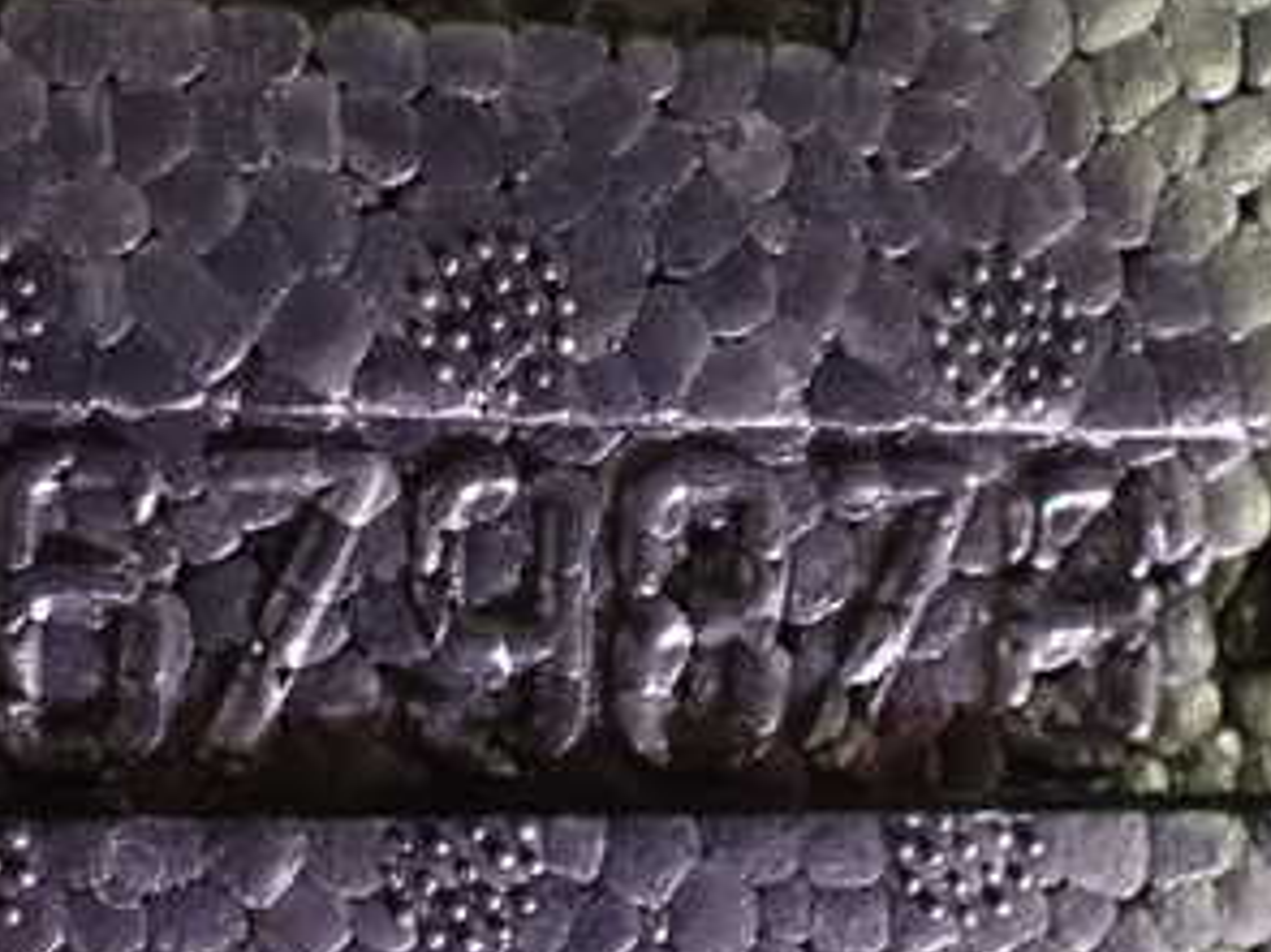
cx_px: 379
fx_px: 2239
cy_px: 465
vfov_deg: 24.0
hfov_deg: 31.3
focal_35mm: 61
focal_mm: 5.4
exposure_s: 1/25
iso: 1600
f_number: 2.3
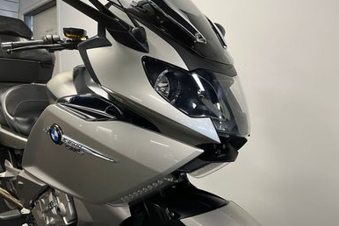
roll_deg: -0.7
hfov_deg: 65.4
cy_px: 109
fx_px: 264
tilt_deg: -2.9
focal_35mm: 28
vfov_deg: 46.5
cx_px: 170
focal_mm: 5.1
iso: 80
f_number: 1.6
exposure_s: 1/50
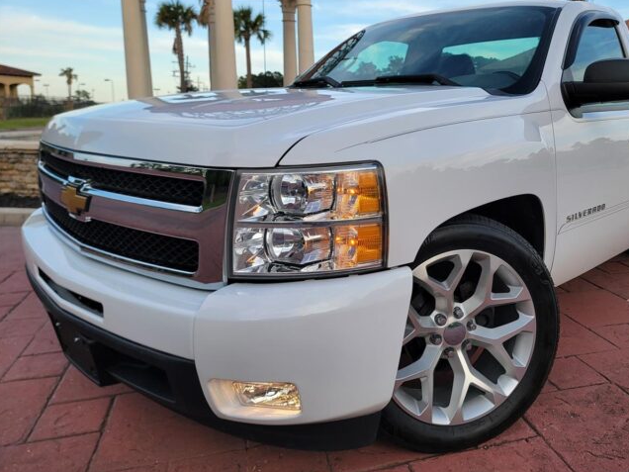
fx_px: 527
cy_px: 196
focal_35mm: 29
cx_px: 374
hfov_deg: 61.2
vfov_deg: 48.0
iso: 16
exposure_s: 1/246
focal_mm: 6.7
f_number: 1.8
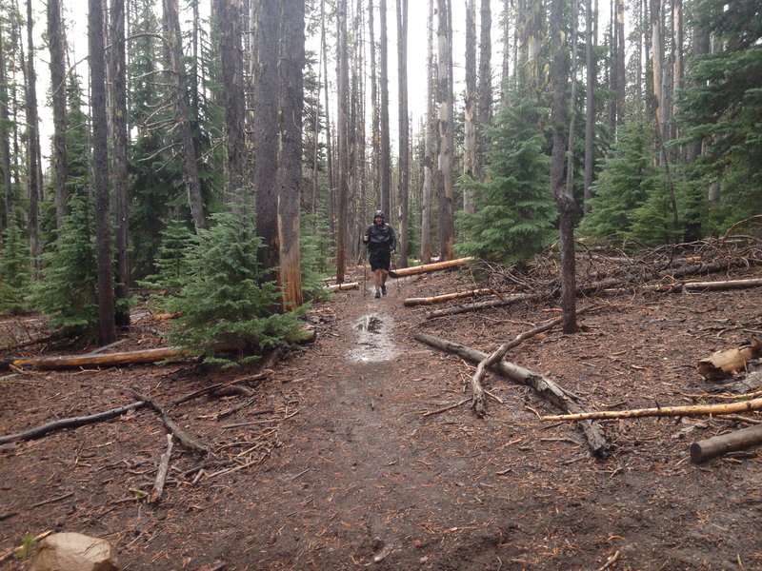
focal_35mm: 35
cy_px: 286
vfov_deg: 40.7
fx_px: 770
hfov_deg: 52.6
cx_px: 381
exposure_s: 1/120
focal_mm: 4.28
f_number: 2.4
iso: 100
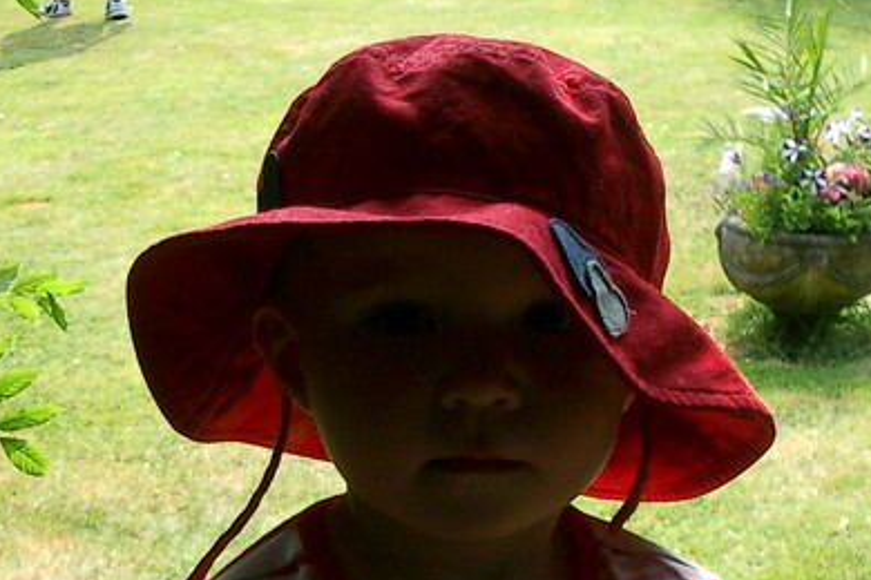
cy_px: 408
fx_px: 1790
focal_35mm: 74
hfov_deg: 27.3
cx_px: 469
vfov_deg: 18.3
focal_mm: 5.8
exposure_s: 1/400
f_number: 2.6
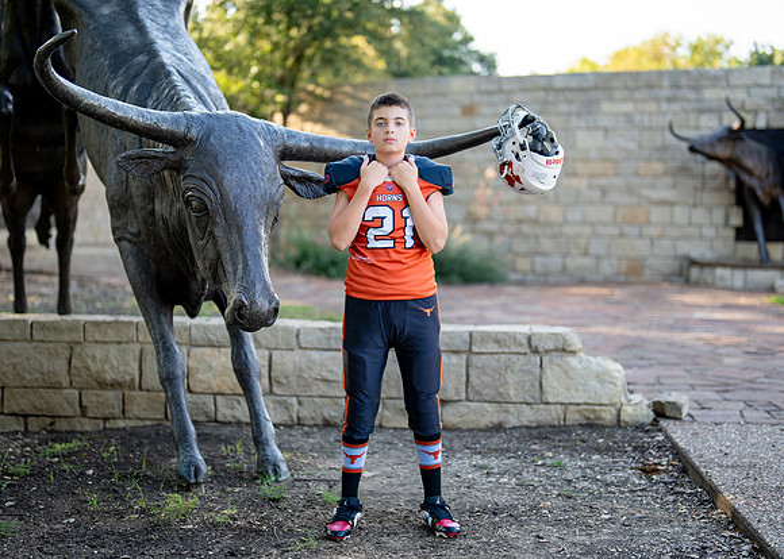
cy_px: 284
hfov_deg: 31.4
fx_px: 1395
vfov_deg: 22.7
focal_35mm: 63
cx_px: 381
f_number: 1.2
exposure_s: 1/1600
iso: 200
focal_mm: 50
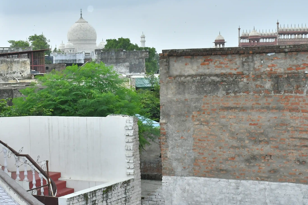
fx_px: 667
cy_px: 131
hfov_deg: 25.9
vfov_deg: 17.5
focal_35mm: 78
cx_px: 125
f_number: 11
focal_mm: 34
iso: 640
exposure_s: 1/200
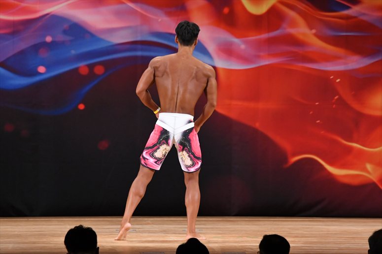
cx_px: 191
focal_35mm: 225
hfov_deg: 9.2
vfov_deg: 6.1
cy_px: 127
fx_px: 2386
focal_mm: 150
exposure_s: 1/400
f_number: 5.6
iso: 3200
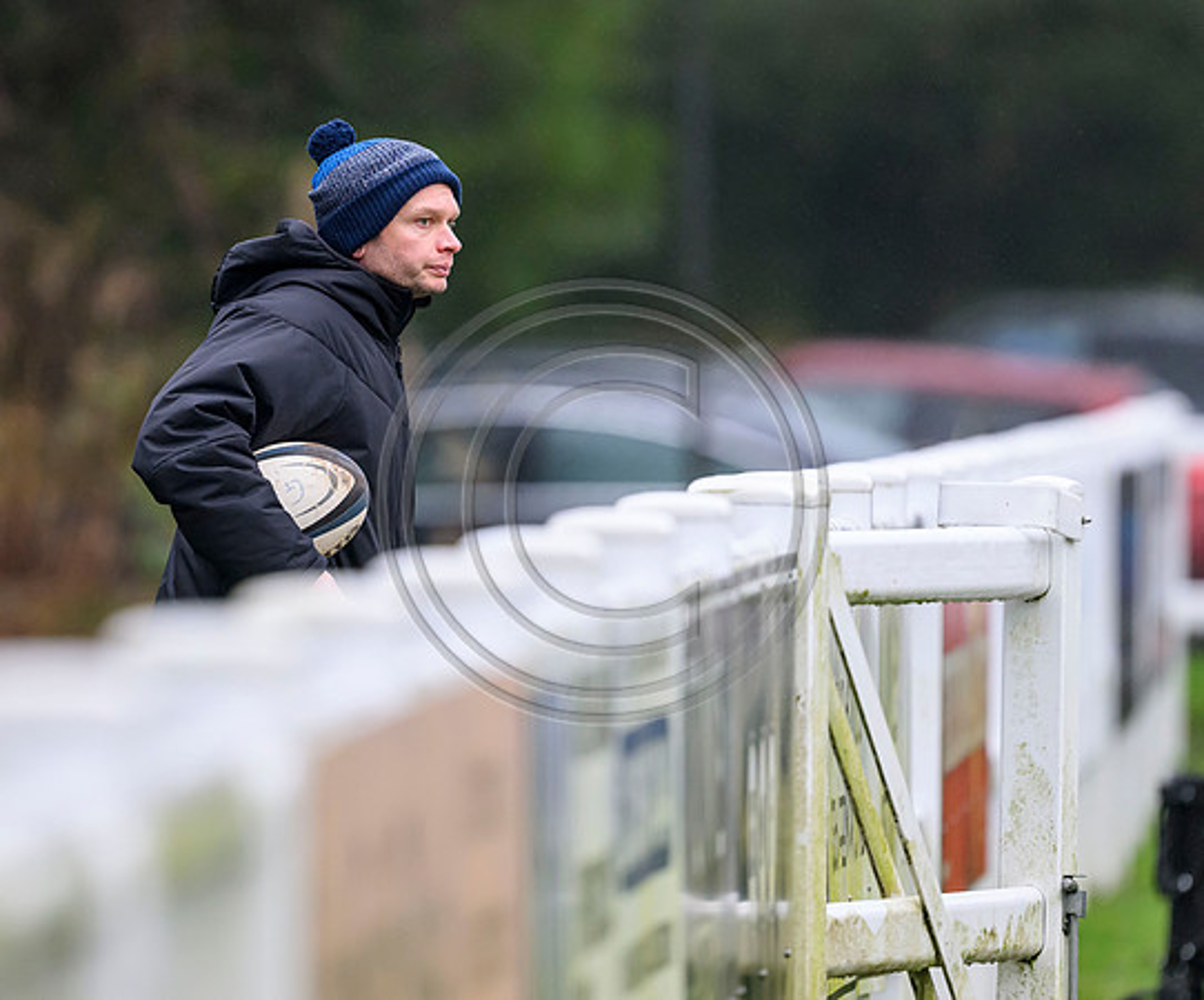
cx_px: 452
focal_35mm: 570
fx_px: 20598
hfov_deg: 3.3
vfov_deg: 2.8
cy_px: 382
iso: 3200
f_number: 3.5
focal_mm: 400
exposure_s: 1/1600
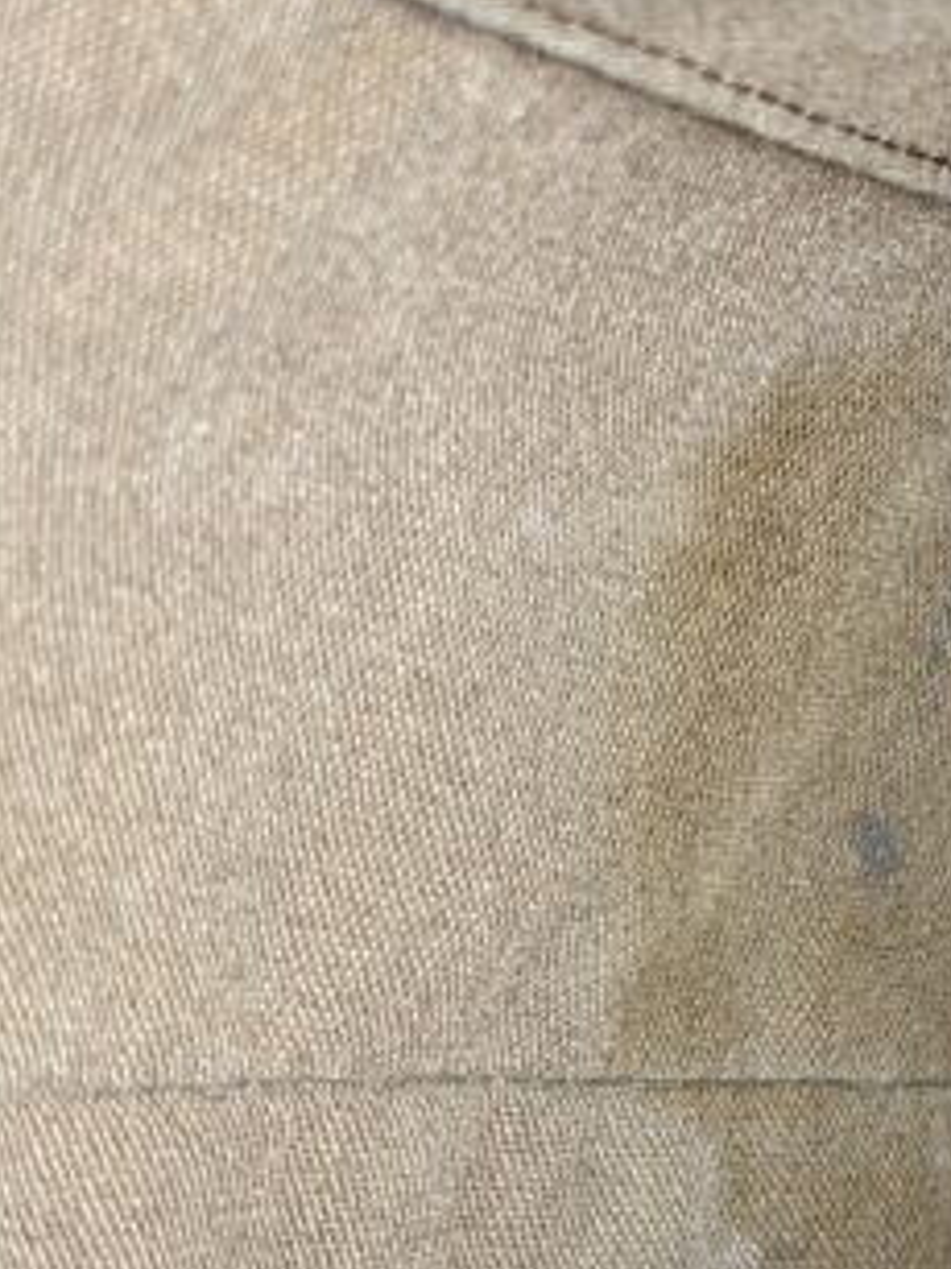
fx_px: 4582
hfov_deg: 11.6
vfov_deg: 15.8
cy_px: 806
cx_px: 1154
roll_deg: +5.2
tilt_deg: -32.7
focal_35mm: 125
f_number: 1.78
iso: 250
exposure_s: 1/60
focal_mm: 6.76
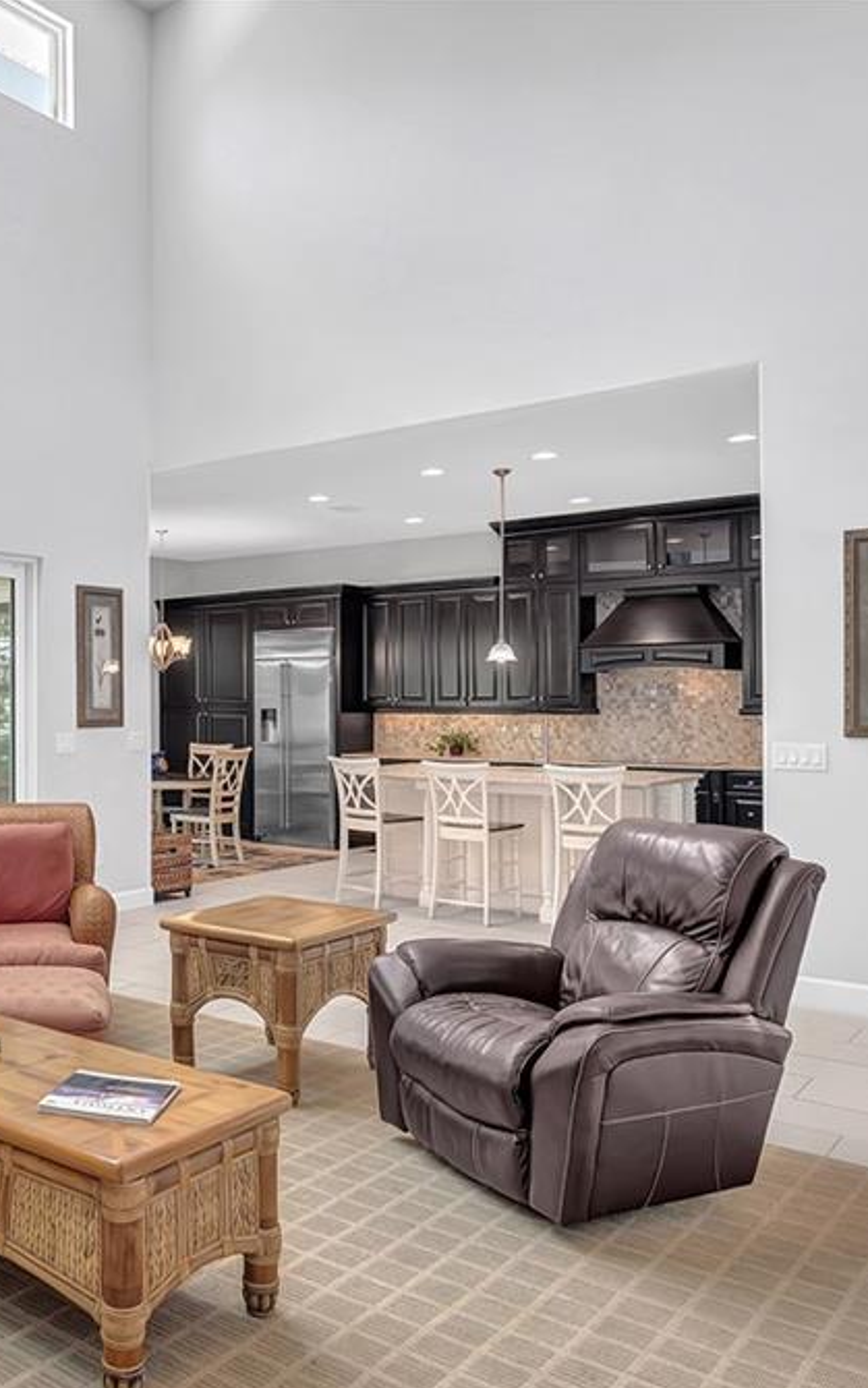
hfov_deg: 40.8
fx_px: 1059
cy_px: 701
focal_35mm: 28
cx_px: 70
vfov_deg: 66.5
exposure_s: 1/15
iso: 320
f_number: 6.3
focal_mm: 12
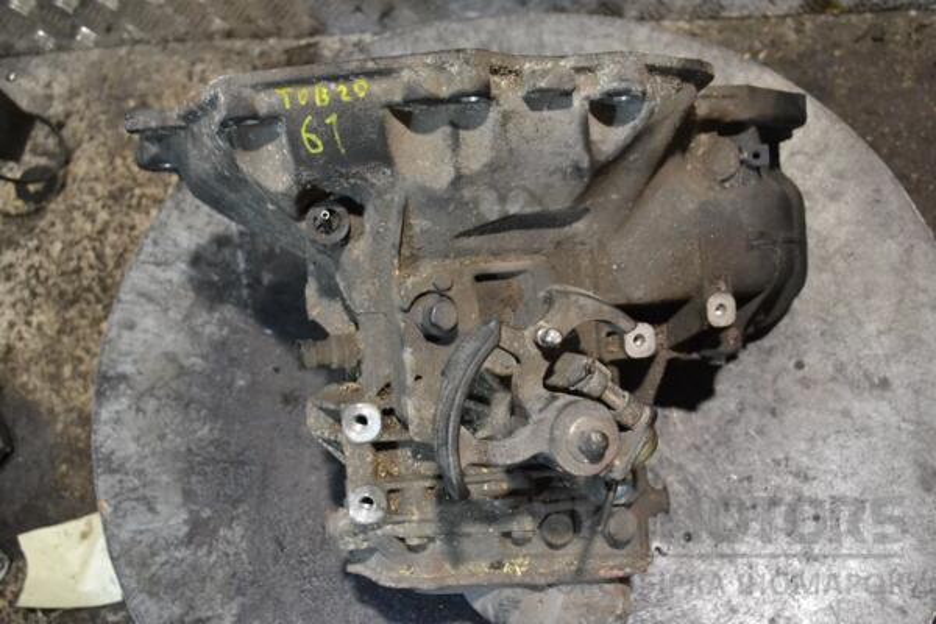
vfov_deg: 36.9
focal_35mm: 36
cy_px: 312
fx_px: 936
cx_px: 468
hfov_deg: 53.1
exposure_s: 1/125
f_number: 5.6
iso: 3200
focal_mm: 24
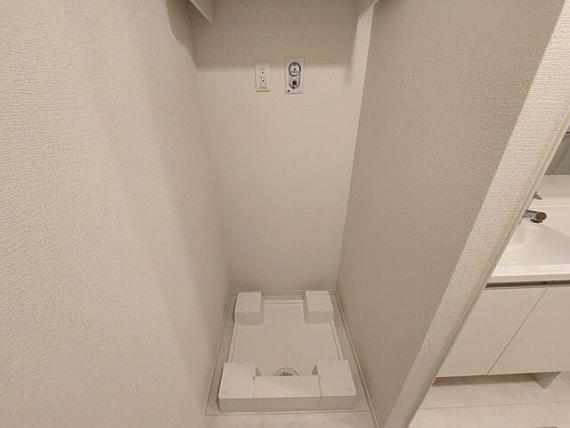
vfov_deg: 89.9
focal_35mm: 13
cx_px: 285
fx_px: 214
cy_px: 214
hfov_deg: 106.2
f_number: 2.2
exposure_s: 1/30
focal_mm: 1.74
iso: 250
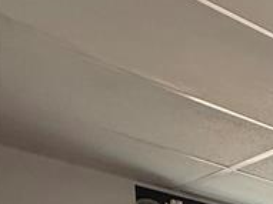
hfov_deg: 13.4
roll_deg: -3.1
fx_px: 591
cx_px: 723
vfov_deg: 14.4
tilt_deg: -4.5
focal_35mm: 75
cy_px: 464
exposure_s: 1/99
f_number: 2.2
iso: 320
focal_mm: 2.22
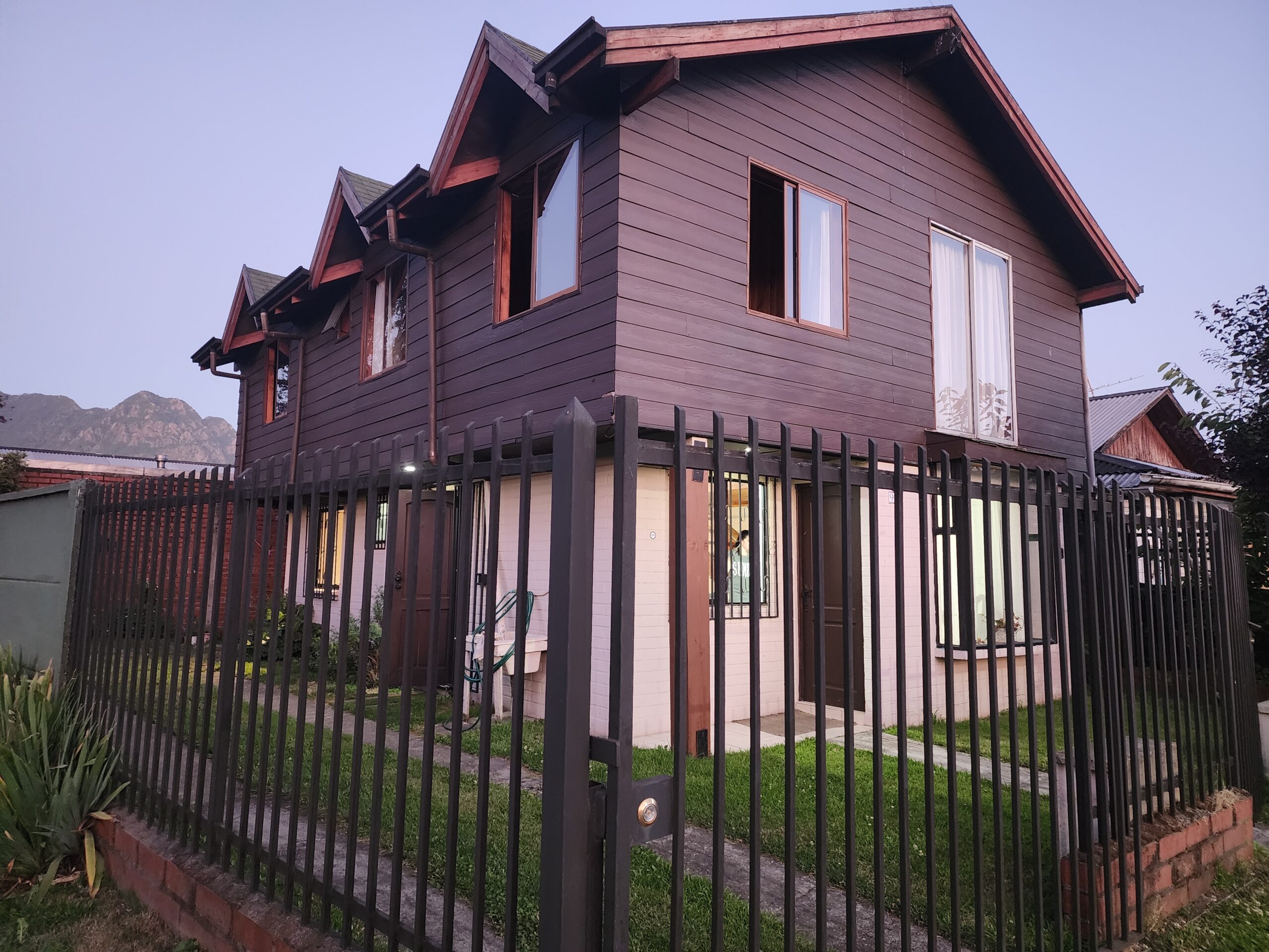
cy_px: 476
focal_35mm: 23
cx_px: 634
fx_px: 843
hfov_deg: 73.9
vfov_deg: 58.9
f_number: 1.8
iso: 800
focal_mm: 6.4
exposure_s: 1/25
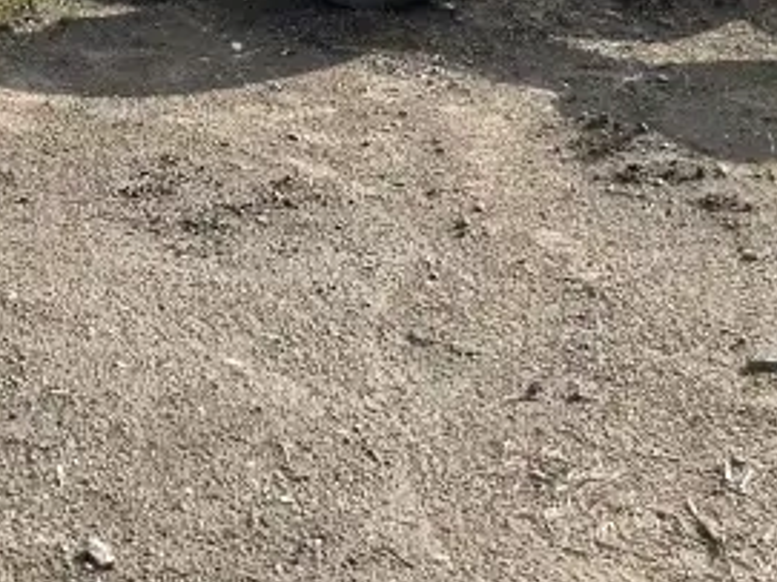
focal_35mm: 92
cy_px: -335
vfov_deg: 14.7
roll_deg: -0.4
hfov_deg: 20.6
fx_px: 2064
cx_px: -9
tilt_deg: -2.8
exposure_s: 1/5319
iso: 50
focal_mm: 5.7
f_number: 1.5
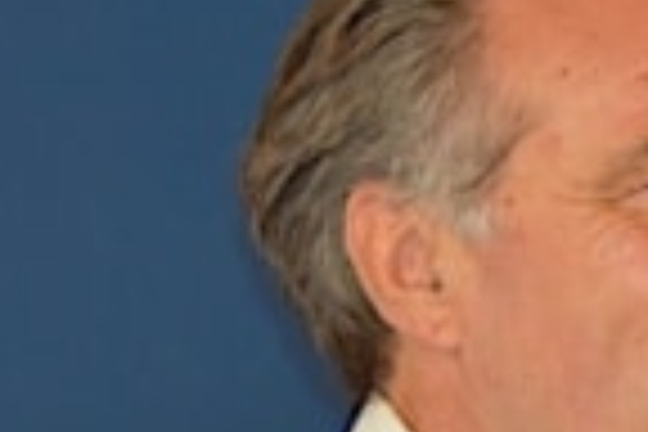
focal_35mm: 594
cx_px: 436
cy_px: 446
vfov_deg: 2.3
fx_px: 10693
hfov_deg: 3.5
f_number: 5.3
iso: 900
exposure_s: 1/125
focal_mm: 95
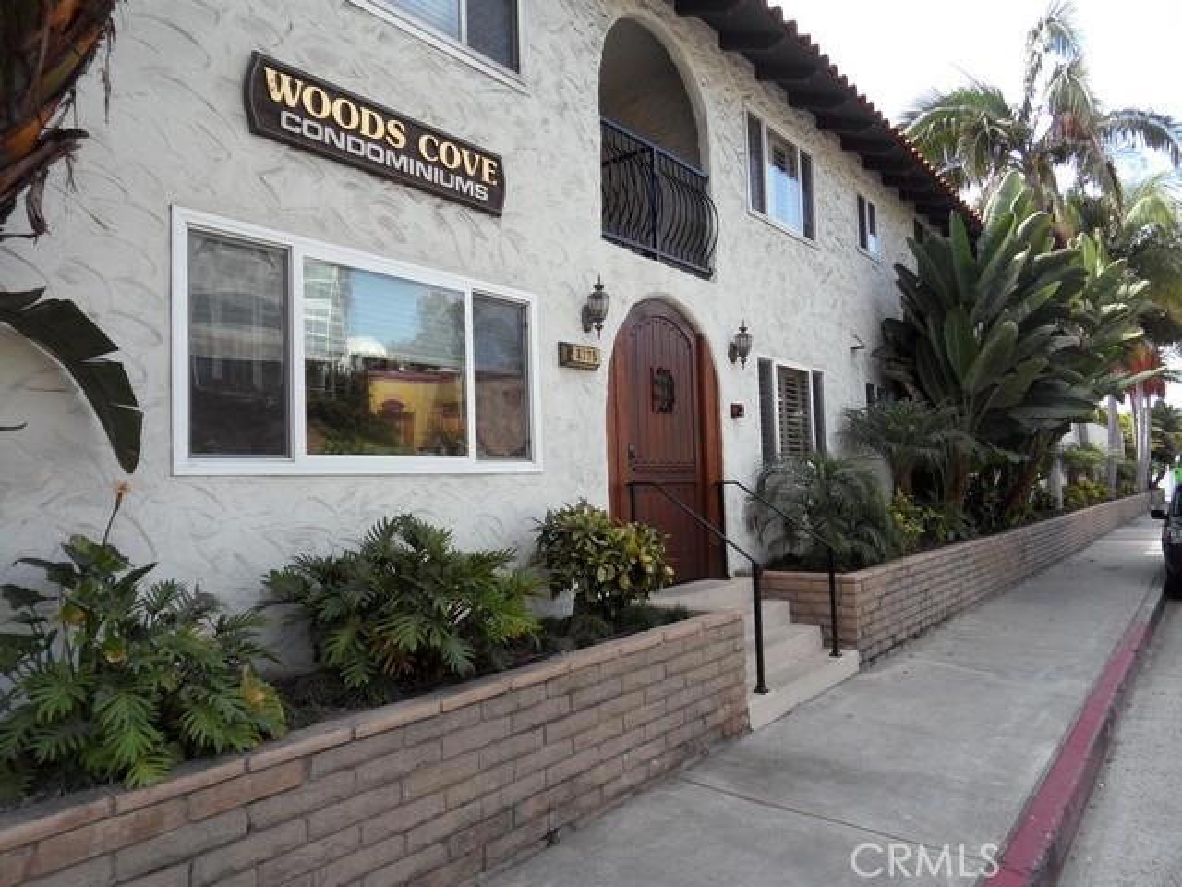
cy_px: 444
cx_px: 591
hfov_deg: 79.0
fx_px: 717
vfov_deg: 63.4
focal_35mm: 21
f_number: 3.4
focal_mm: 3.6
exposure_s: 1/250
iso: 80
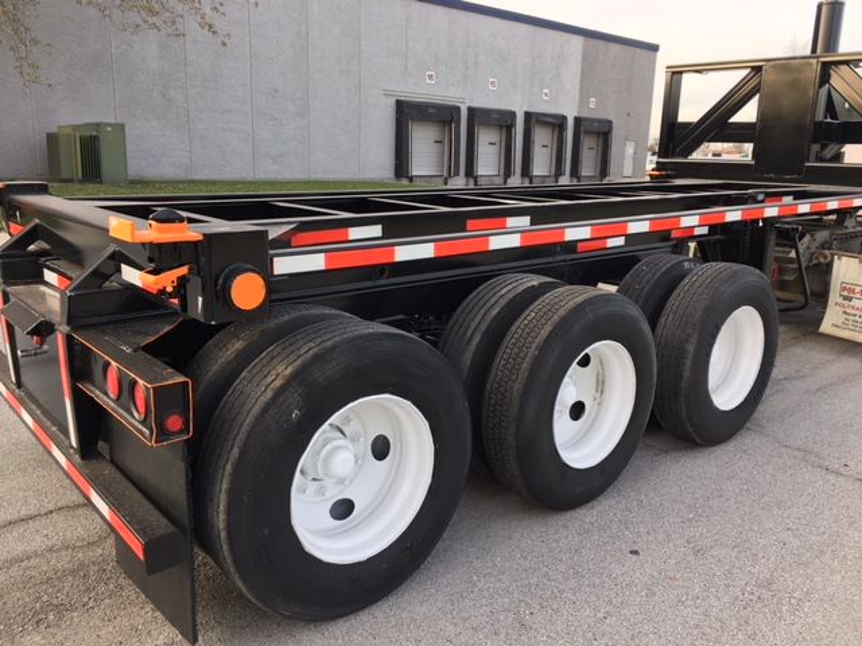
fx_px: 722
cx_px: 431
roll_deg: -1.4
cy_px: 323
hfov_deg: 61.7
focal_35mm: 29
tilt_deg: -11.9
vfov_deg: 48.2
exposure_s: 1/169
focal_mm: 4.15
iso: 25
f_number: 2.2
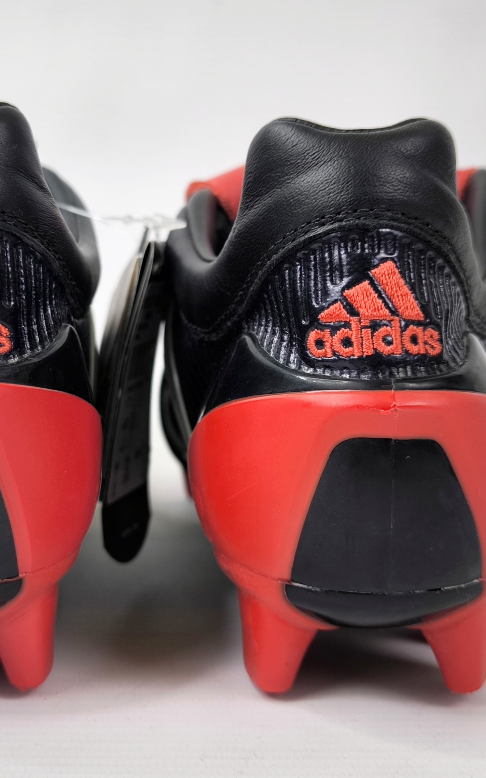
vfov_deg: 56.7
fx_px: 721
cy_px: 390
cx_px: 144
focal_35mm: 34
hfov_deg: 36.7
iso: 80
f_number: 1.9
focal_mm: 6.92
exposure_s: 1/100
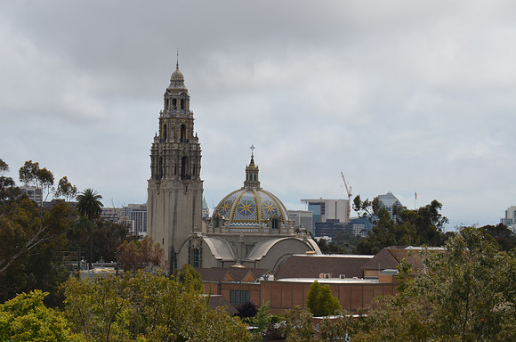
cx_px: 258
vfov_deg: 14.0
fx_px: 1394
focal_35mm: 98
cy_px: 171
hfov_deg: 21.0
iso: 100
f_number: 9
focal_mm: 65
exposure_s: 1/320
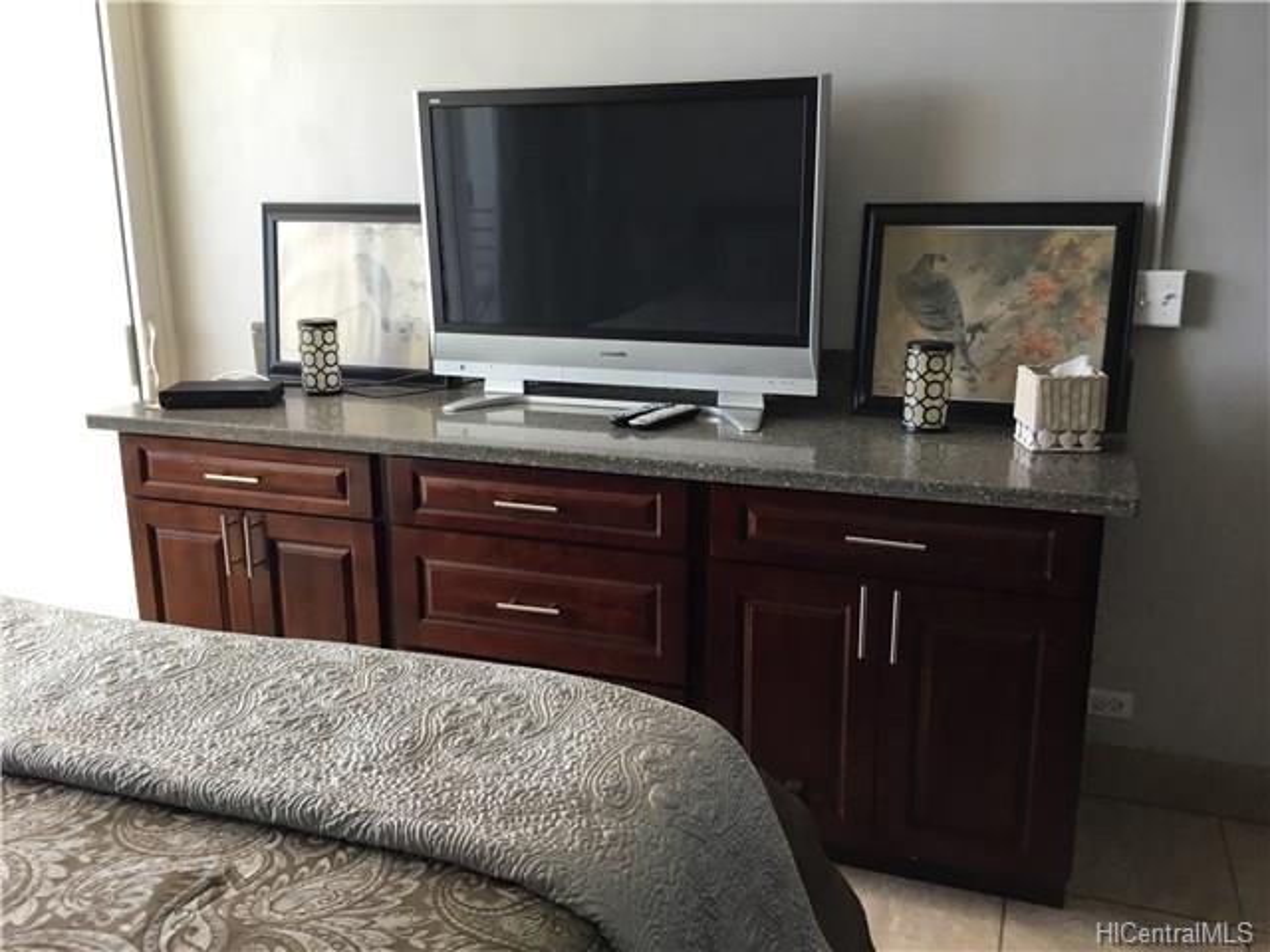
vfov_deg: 45.4
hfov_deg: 58.4
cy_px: 476
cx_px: 635
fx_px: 1137
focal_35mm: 31
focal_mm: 3.3
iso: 32
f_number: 2.4
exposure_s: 1/40
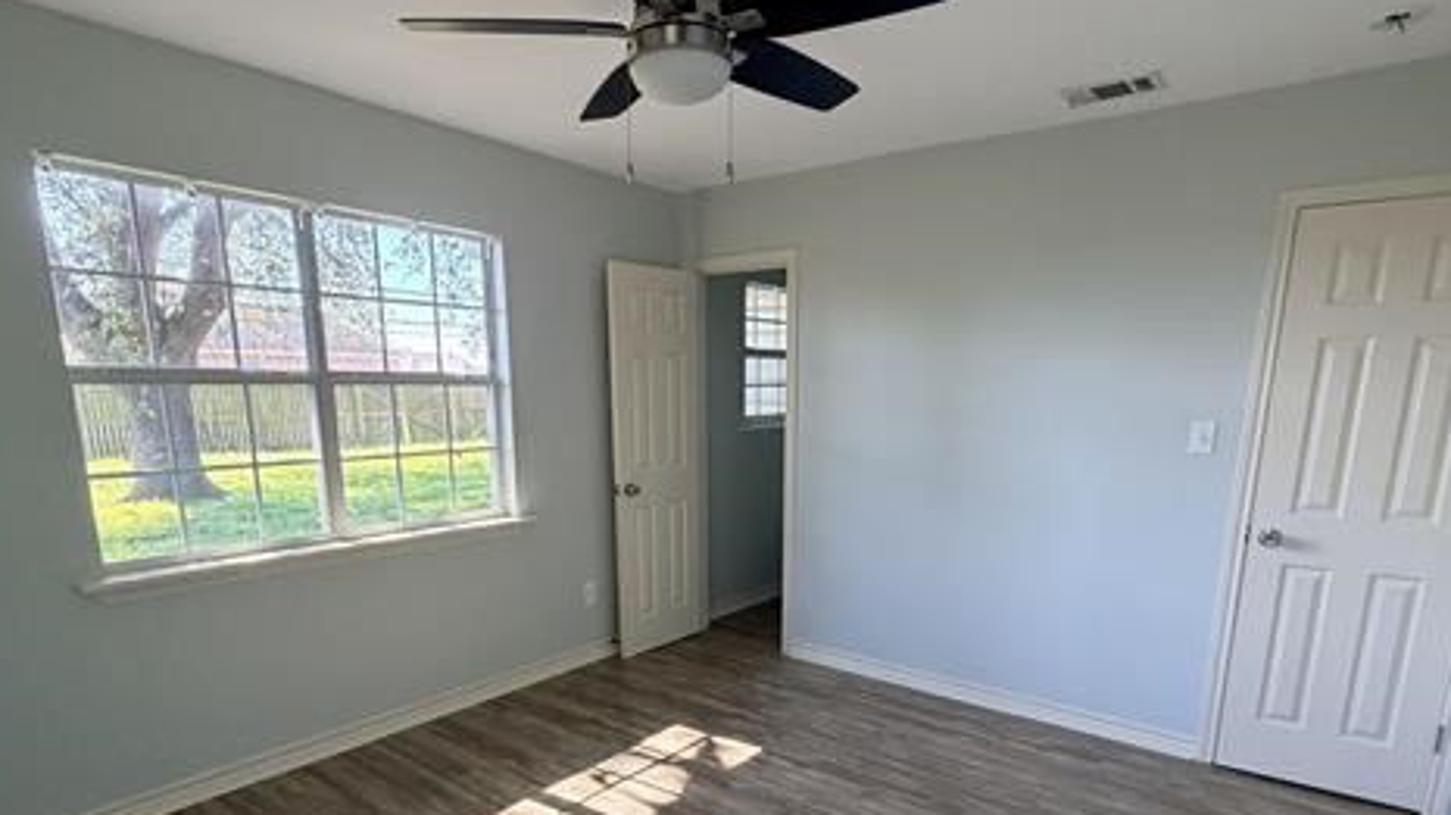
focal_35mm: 21
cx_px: 711
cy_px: 559
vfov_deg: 52.3
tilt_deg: -11.8
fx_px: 808
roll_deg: +0.6
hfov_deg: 83.9
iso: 320
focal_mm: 2.22
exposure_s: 1/121
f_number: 2.2
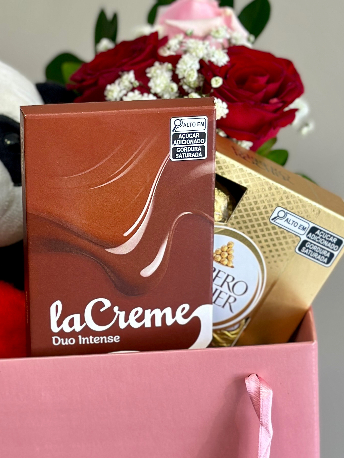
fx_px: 1418
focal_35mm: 107
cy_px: 243
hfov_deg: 13.8
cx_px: 65
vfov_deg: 18.4
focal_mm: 6.86
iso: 80
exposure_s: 1/120
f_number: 1.78
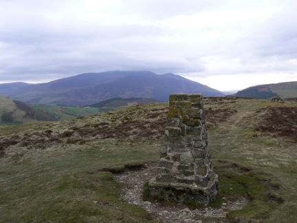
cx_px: 148
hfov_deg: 51.4
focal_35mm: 36
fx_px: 309
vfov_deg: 39.7
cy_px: 112
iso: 80
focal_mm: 6
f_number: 5.6
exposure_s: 1/100
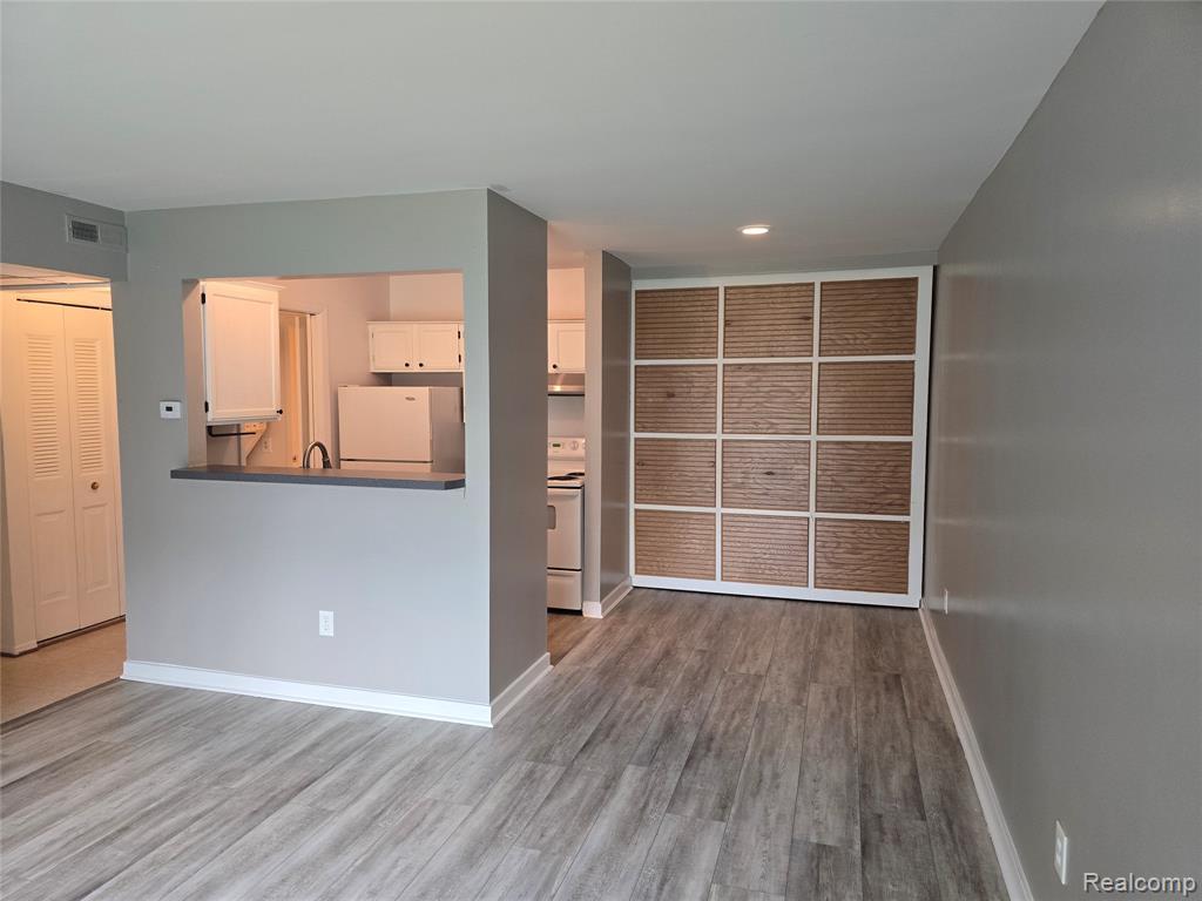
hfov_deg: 73.9
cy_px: 450
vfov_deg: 58.9
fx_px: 799
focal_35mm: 23
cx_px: 601
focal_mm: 6.3
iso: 320
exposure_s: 1/120
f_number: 1.7
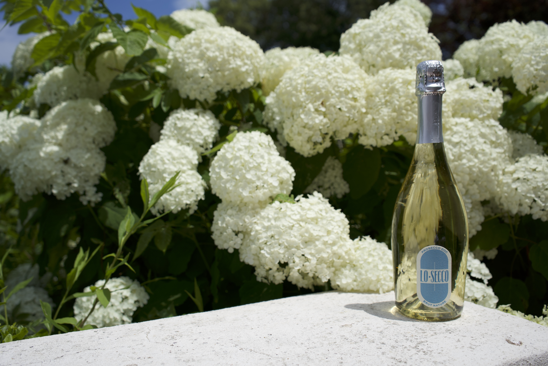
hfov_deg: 55.8
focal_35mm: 34
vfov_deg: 38.9
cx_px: 274
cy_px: 183
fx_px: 518
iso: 100
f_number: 4.5
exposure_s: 1/1250
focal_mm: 34
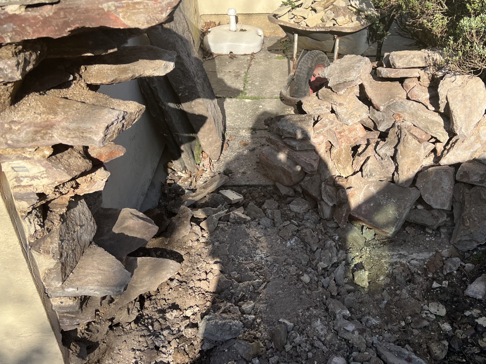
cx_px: 305
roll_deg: +0.1
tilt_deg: -30.9
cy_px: 152
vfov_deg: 40.6
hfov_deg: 52.1
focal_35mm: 35
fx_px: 491
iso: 50
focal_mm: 5.7
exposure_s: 1/2695
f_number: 1.5
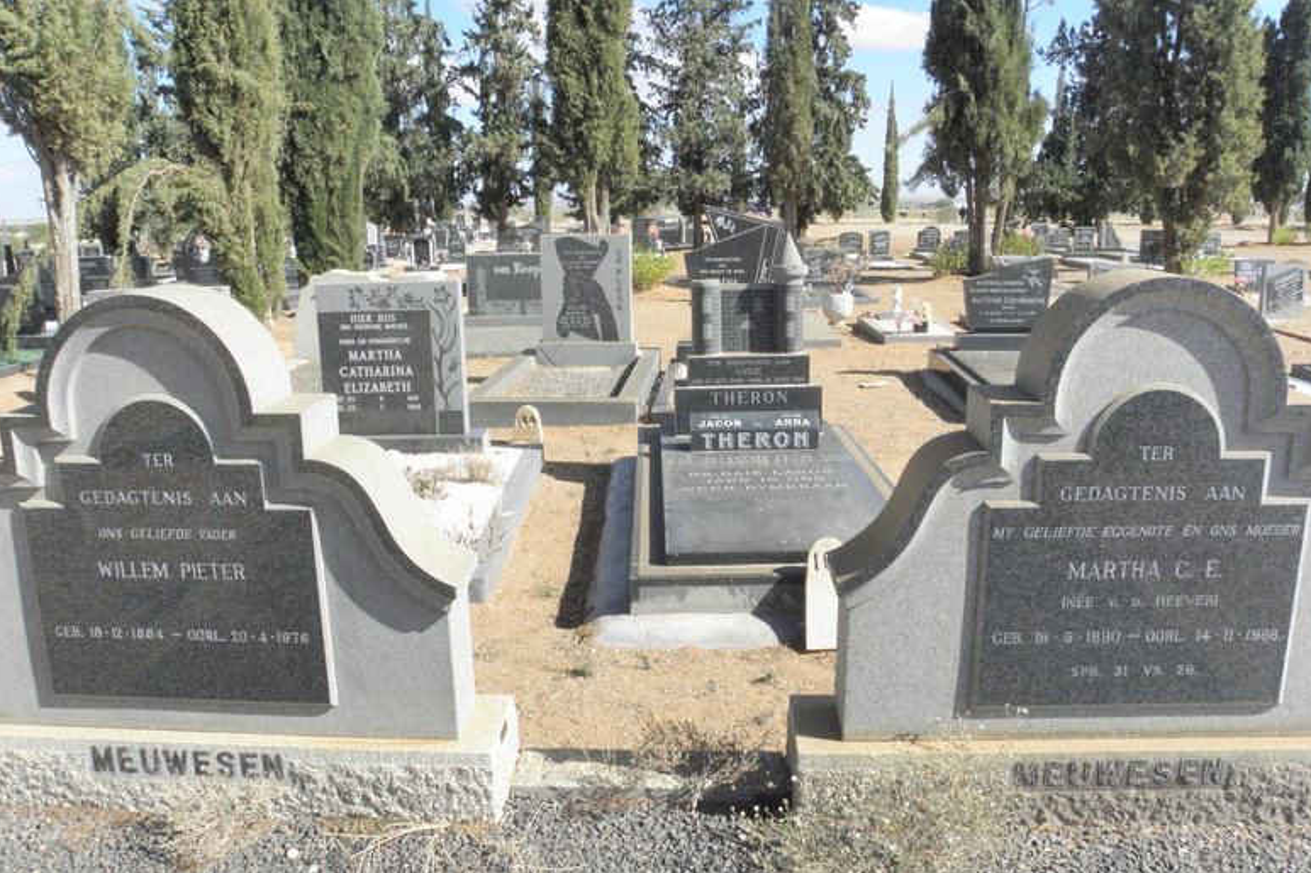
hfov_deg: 65.5
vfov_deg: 46.4
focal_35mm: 28
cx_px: 638
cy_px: 439
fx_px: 1019
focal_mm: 4.6
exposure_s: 1/640
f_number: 6.3
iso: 200
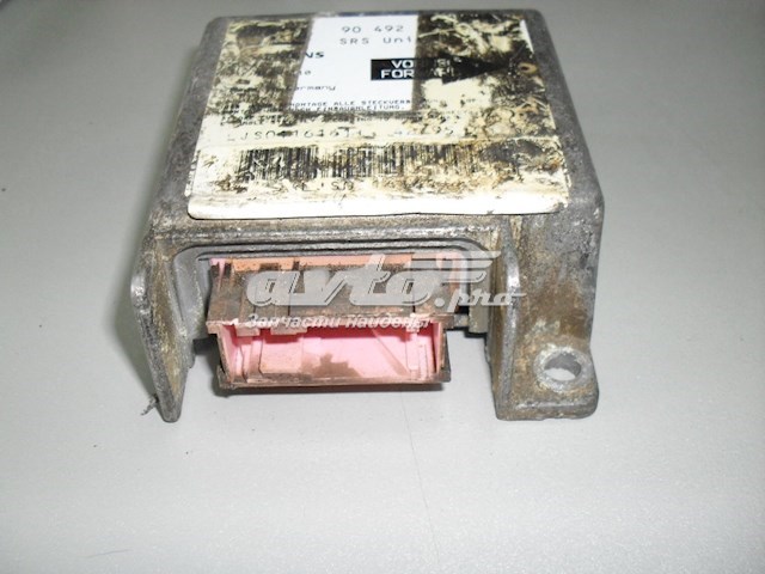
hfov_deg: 49.0
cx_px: 382
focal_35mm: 38
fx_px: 840
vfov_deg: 37.7
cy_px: 287
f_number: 2.8
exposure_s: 1/45
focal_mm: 6.3
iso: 200
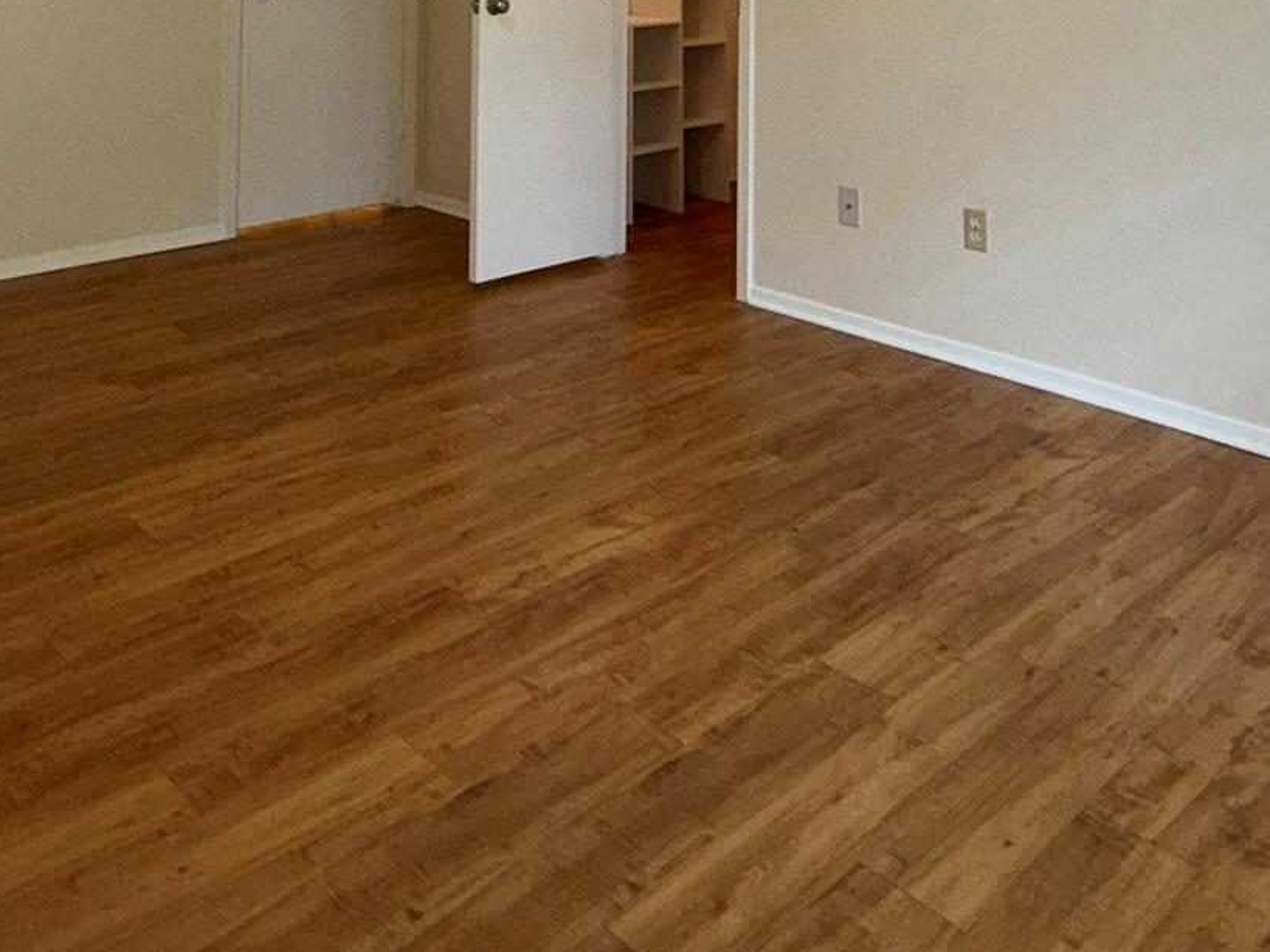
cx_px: 563
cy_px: -119
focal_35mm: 35
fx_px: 1284
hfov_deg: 52.5
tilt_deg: +1.4
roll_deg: +0.0
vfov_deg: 34.5
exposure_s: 1/60
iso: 100
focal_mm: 2.22
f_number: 2.2
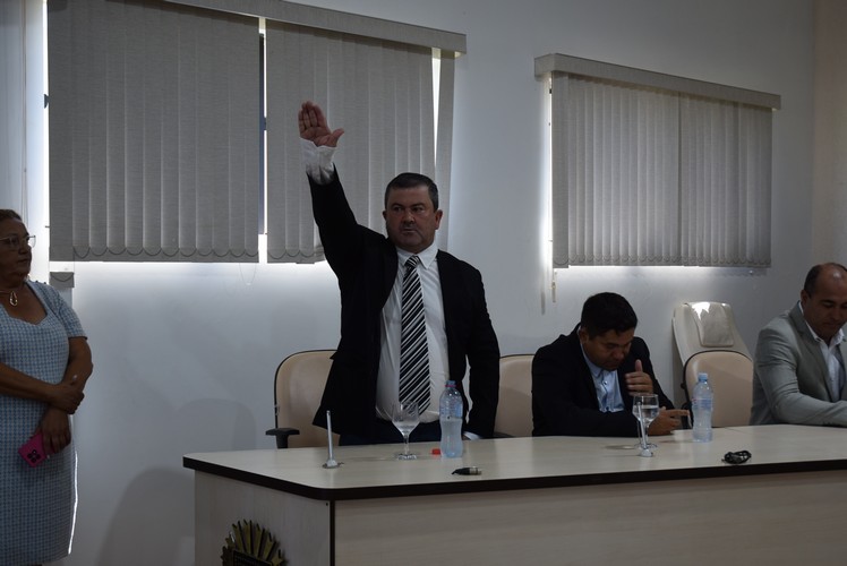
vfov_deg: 29.0
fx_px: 1095
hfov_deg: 42.3
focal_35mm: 46
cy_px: 283
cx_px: 424
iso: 400
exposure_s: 1/80
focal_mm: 31
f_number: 4.5
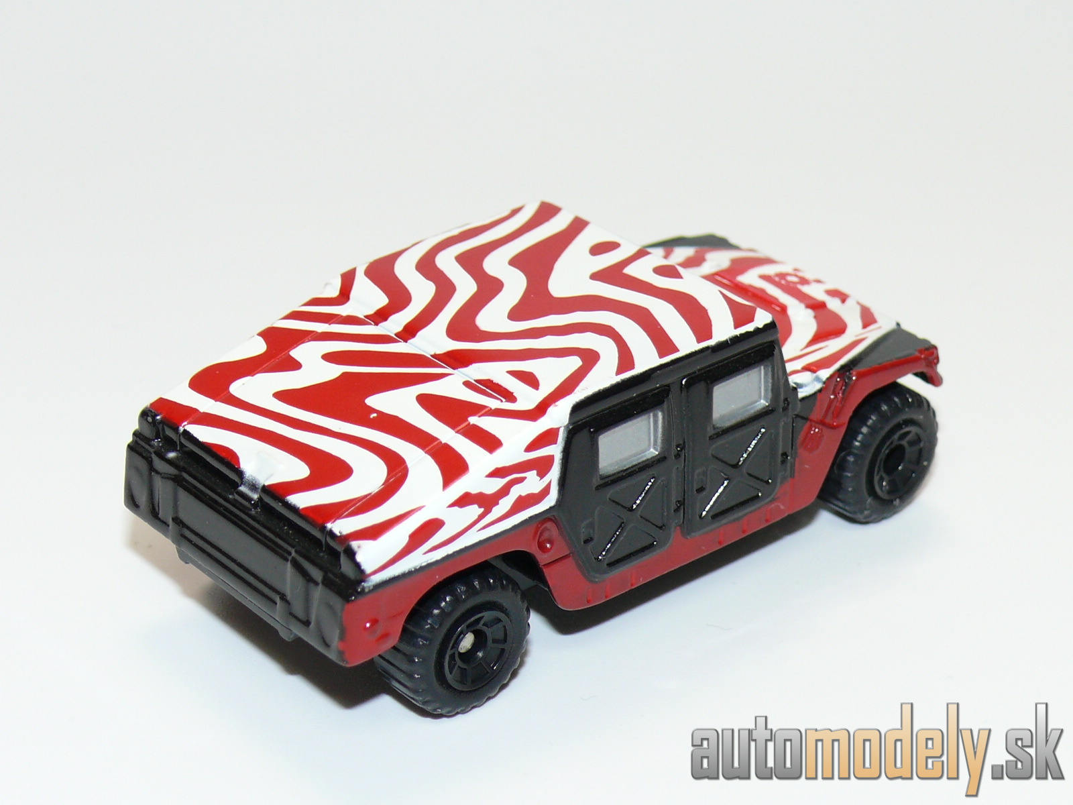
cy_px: 402
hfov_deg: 21.1
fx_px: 2883
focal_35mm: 93
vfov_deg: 15.9
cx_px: 536
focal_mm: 12.7
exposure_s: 1/30
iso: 100
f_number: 4
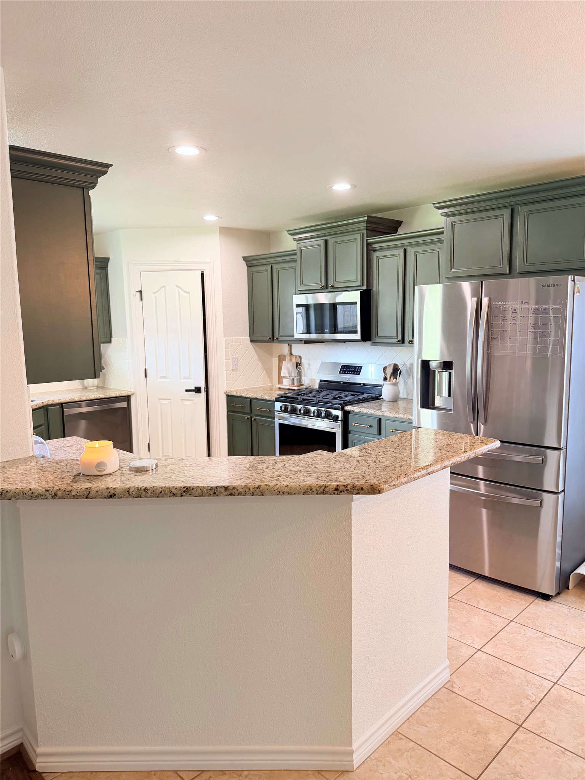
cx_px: 292
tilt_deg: -7.2
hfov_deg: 56.8
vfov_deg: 71.6
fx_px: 541
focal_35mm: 24
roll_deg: +0.0
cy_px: 390
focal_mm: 6.76
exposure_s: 1/120
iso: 200
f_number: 1.78
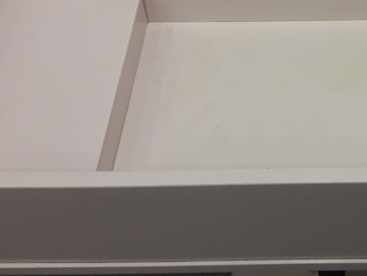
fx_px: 689
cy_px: 71
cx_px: 328
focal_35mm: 65
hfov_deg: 28.7
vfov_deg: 22.4
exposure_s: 1/33
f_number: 1.9
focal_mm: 3.7
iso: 125
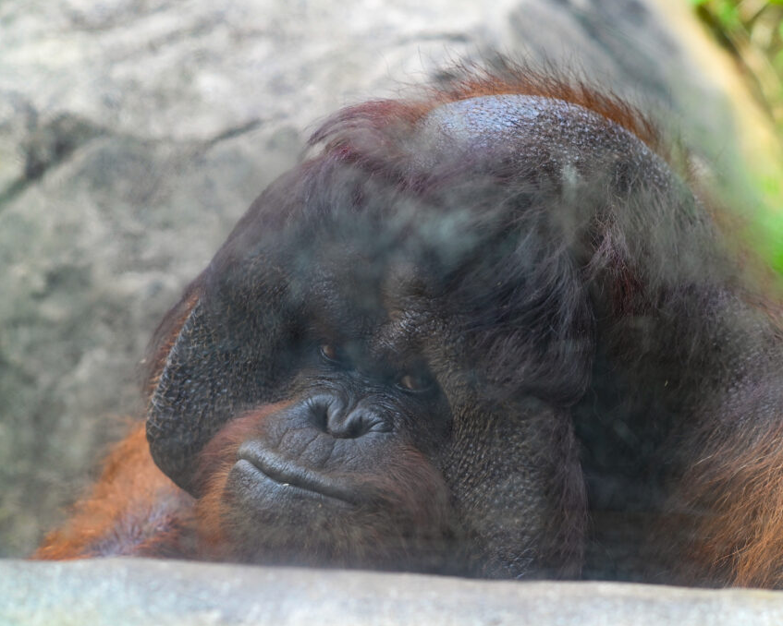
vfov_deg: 13.0
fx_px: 2758
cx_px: 413
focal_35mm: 119
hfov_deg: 16.2
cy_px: 313
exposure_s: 1/125
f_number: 2.5
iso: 360
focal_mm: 105
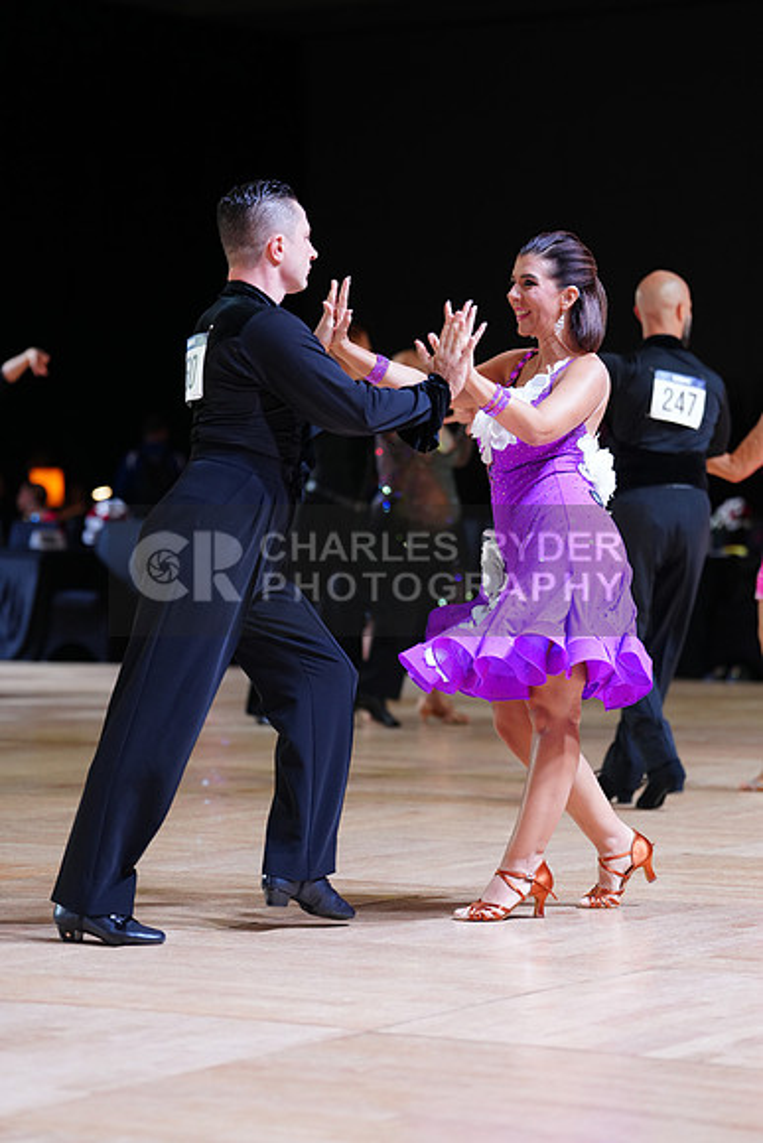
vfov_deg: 17.3
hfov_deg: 11.6
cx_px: 382
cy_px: 572
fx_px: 3749
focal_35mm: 118
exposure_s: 1/400
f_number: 2.8
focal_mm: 118
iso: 800
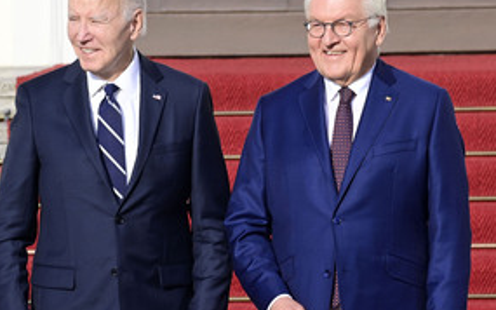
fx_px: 6325
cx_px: 292
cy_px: 197
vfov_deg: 2.8
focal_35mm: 468
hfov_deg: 4.5
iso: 400
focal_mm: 290
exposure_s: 1/320
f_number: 13
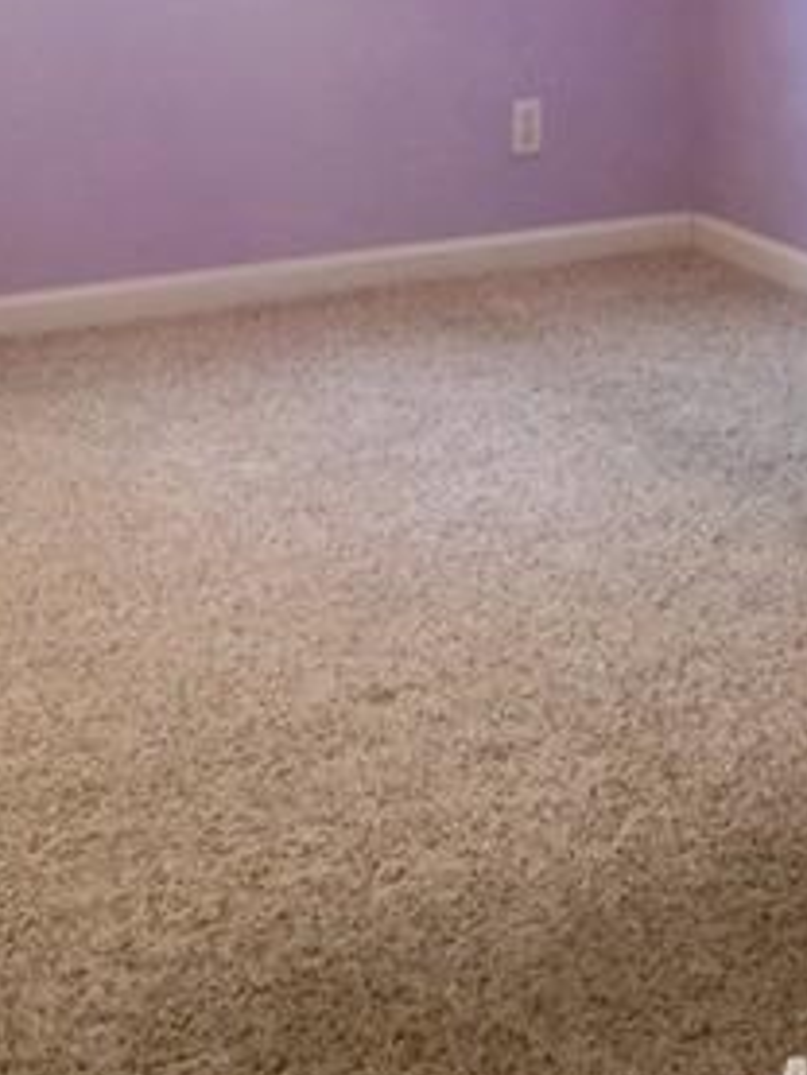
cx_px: 229
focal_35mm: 67
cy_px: -109
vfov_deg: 26.6
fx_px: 2081
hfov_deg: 21.8
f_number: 2.2
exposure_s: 1/60
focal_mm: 4.15
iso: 32
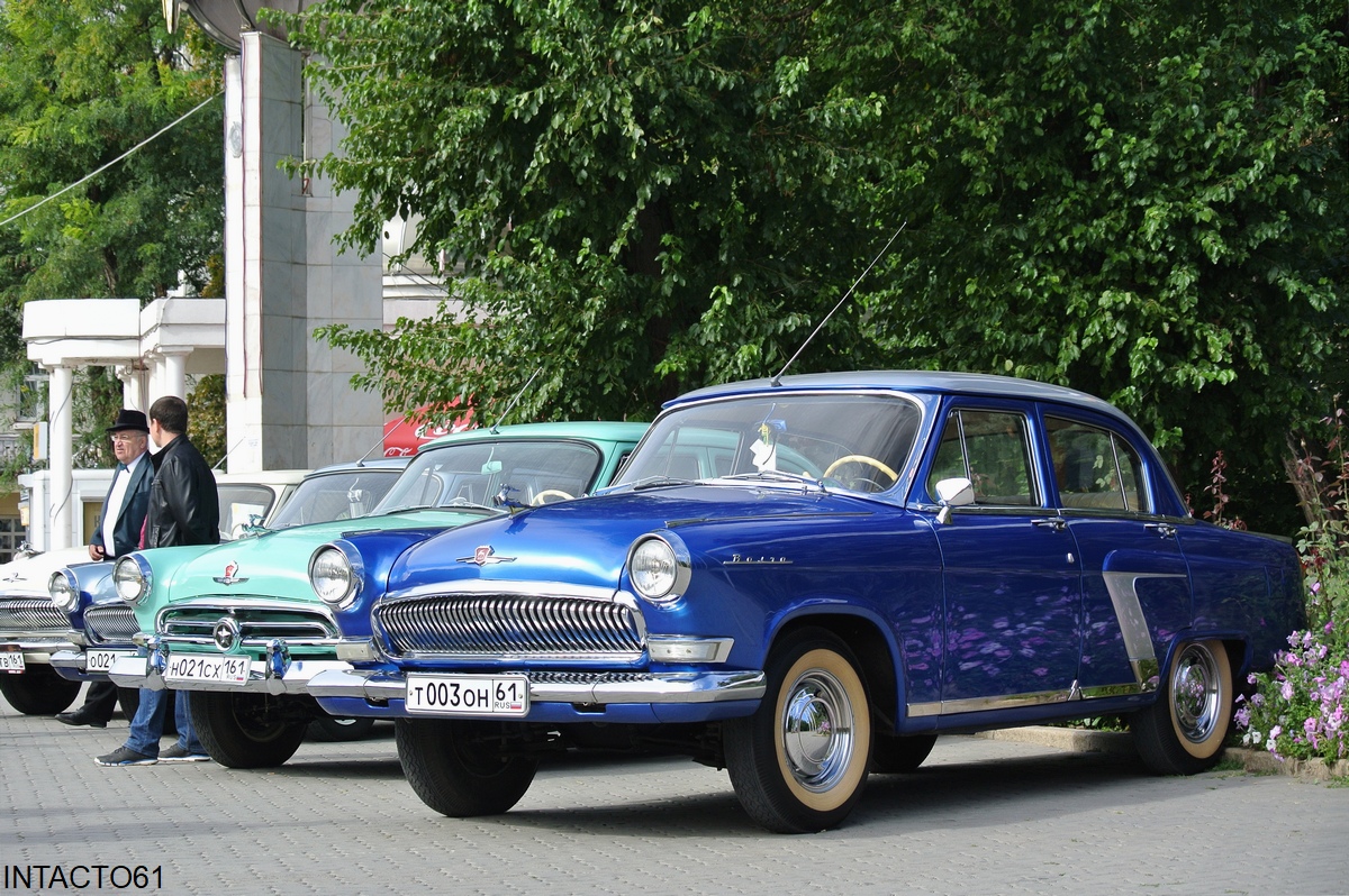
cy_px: 448
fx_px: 3033
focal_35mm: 81
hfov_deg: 25.1
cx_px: 674
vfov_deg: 16.8
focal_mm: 30
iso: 100
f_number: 4.5
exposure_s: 1/400
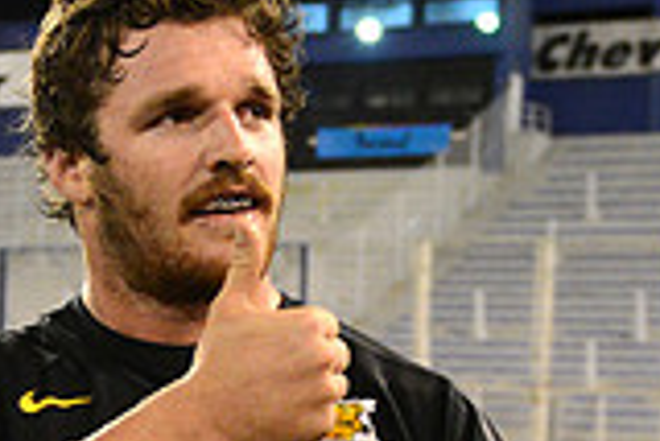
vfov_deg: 14.6
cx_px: -99
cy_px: 682
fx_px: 1596
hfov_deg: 21.9
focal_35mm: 87
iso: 3200
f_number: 2.8
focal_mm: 24
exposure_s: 1/800
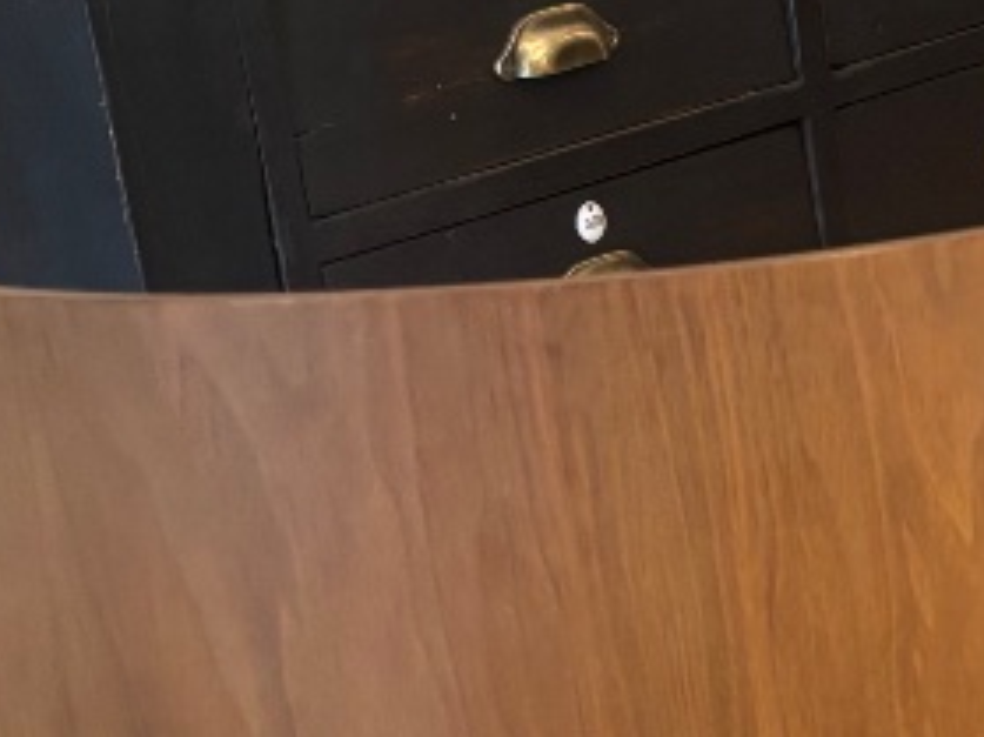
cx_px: 1502
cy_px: 843
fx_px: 3182
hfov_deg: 16.0
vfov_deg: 12.9
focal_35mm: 112
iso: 400
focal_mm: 5.96
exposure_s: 1/50
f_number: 1.6
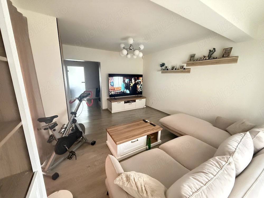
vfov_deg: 85.7
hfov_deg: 102.1
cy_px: 99
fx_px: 107
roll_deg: -1.4
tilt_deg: -11.5
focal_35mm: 14
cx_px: 132
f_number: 2.2
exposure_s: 1/47
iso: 1250
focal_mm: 2.22
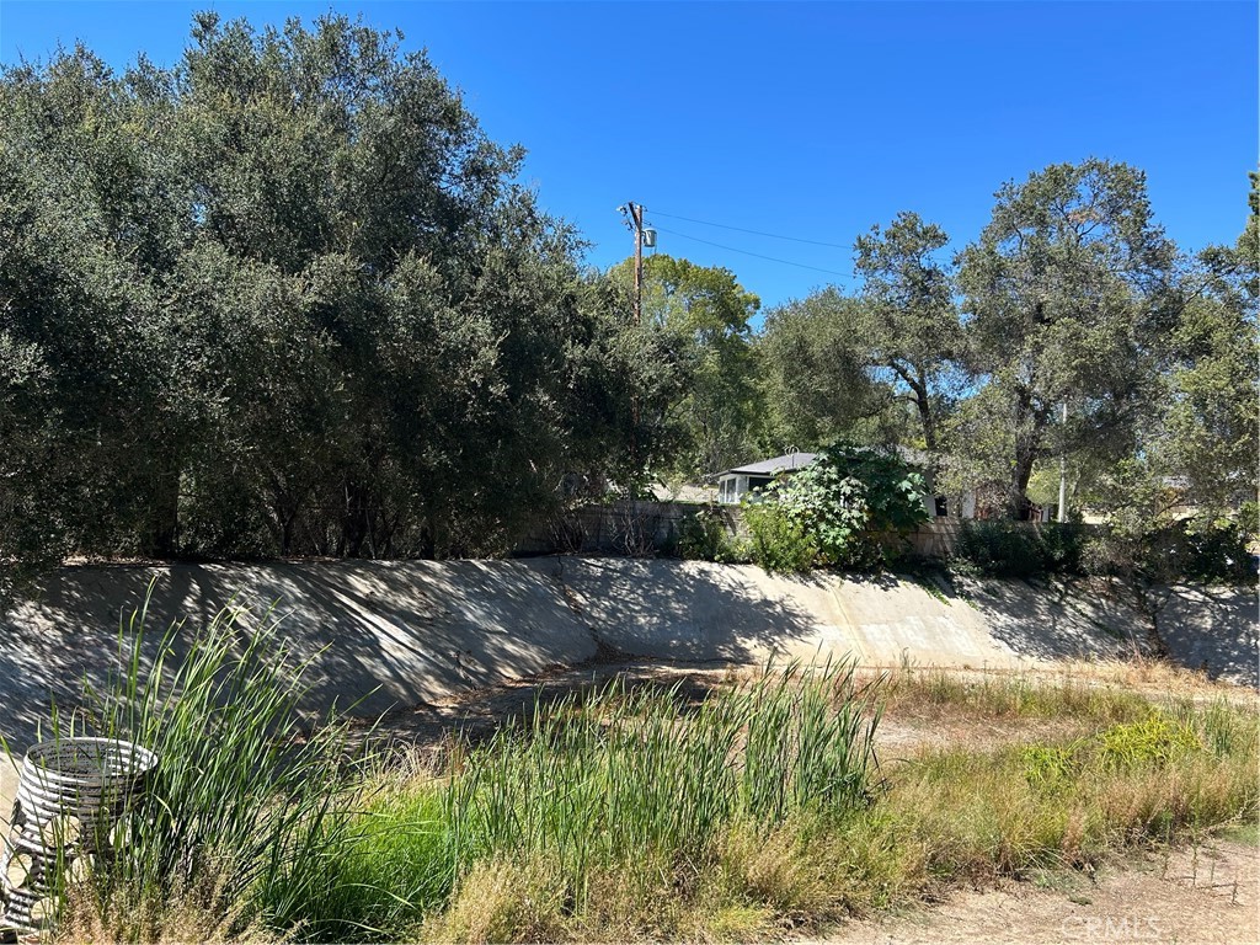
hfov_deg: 67.3
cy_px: 472
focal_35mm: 26
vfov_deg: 53.1
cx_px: 630
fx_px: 946
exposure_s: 1/1575
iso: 50
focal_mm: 5.7
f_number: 1.5
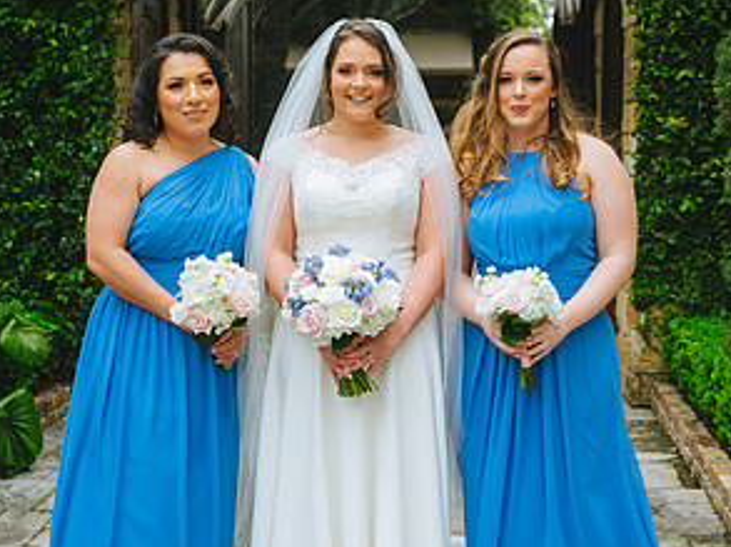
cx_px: 366
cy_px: 260
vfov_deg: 22.5
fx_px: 1371
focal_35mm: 65
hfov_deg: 29.9
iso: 125
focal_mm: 44
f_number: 2.8
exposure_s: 1/320
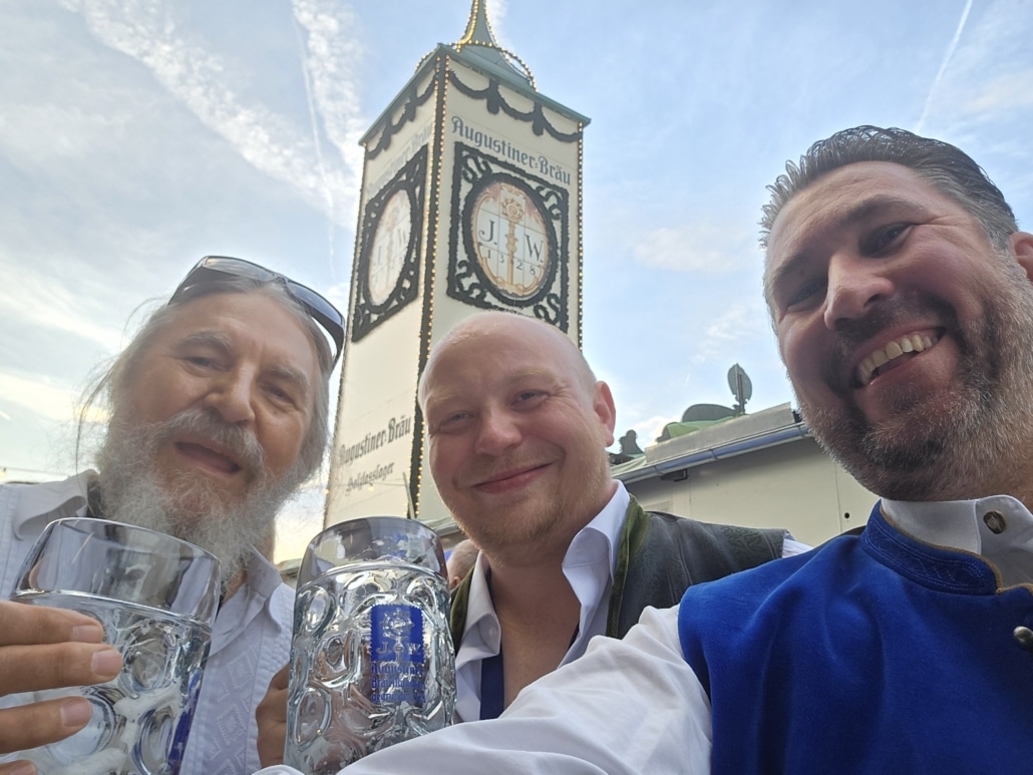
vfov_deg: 54.9
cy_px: 388
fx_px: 746
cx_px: 516
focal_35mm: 25
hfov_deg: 69.4
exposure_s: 1/100
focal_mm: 3.3
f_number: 2.2
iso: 40
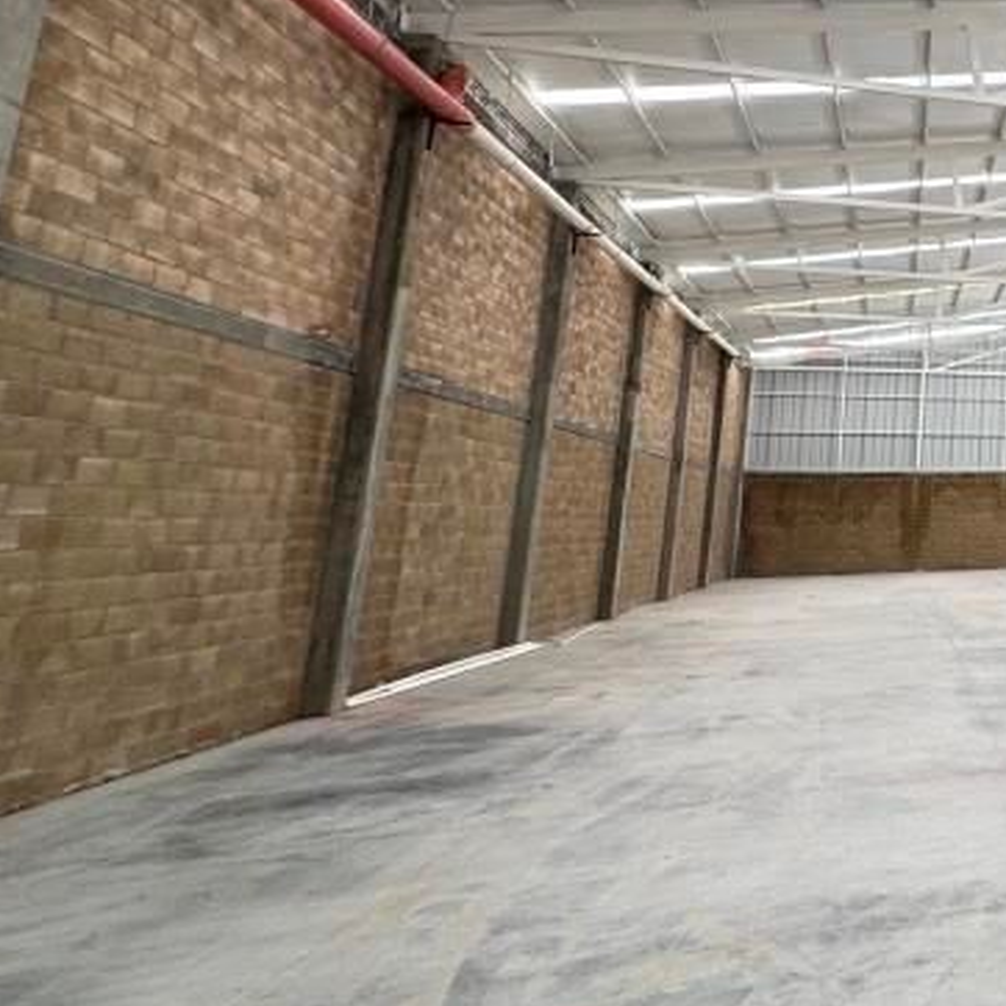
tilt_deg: +11.3
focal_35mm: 35
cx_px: 1398
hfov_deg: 31.7
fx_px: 1151
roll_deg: +2.0
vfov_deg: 46.0
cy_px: 283
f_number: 2.2
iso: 100
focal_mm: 2.22
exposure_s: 1/99
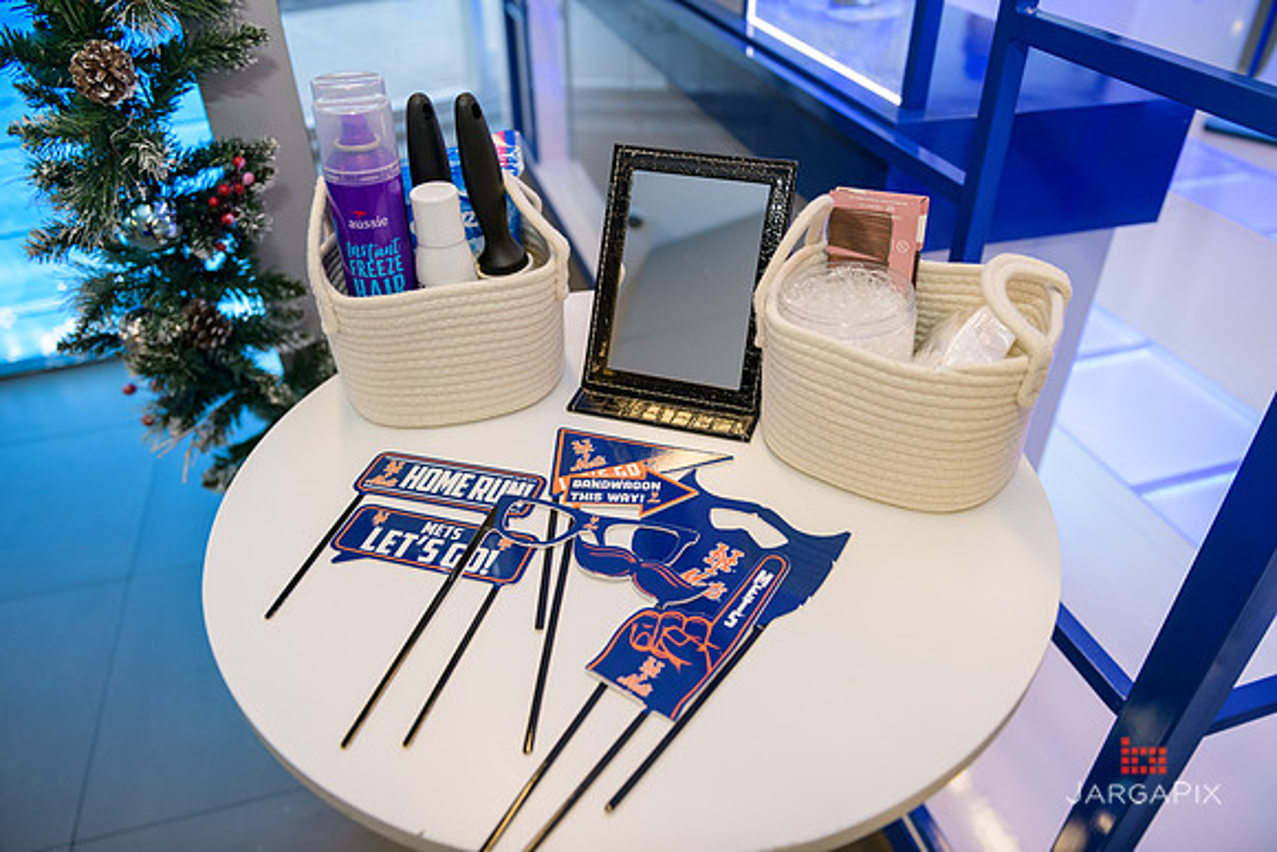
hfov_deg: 69.4
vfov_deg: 49.6
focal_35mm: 26
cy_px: 426
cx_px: 638
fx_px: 922
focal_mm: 26
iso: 400
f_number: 3.2
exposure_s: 1/125
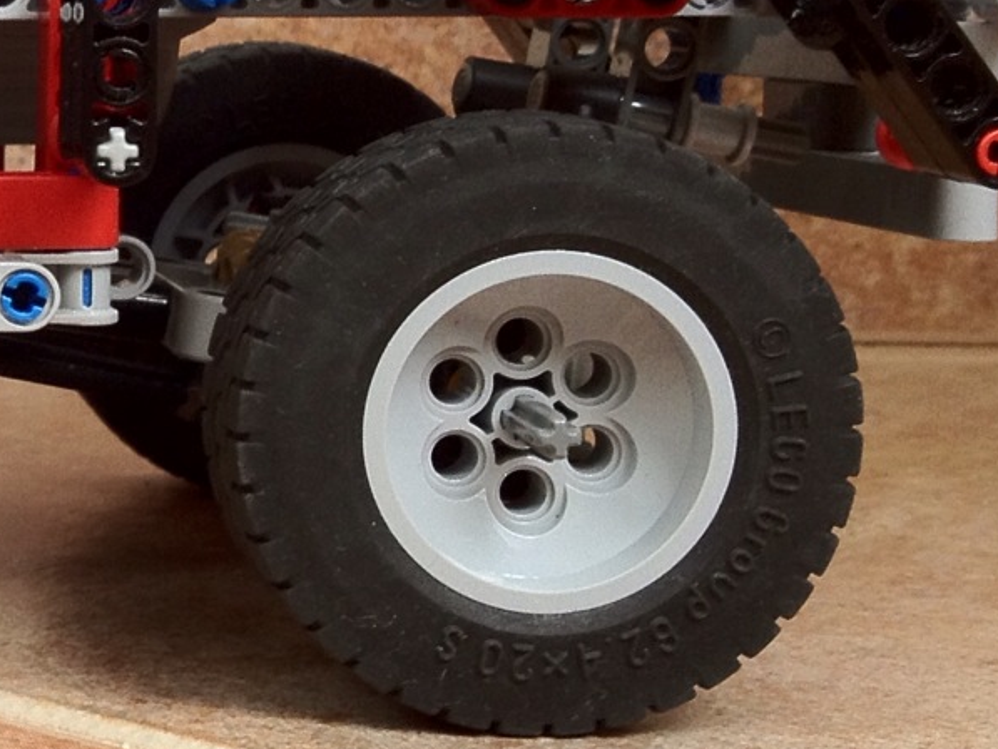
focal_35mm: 120
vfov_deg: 12.3
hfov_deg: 15.4
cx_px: -425
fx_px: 3460
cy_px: 186
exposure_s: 1/30
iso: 64
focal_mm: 4.28
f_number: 2.4
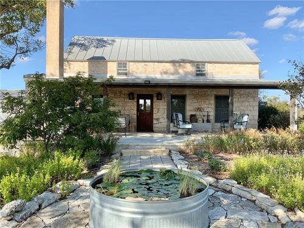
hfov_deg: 61.7
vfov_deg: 48.2
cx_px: 152
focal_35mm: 29
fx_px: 255
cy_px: 114
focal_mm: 3
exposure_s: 1/1451
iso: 16
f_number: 1.8
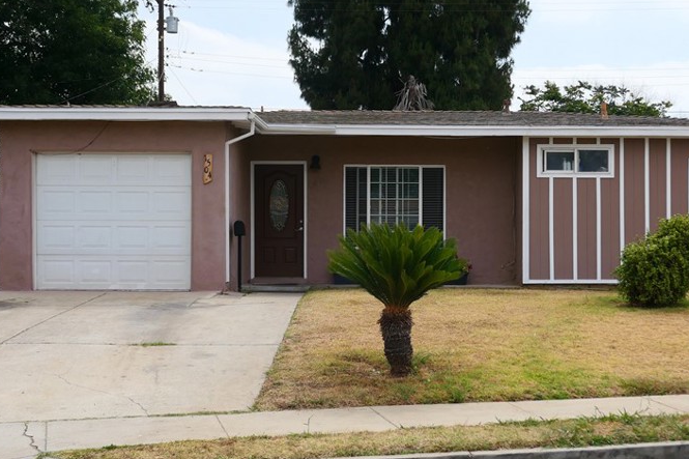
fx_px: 1091
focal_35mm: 57
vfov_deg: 23.8
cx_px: 401
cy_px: 243
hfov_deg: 35.0
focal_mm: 13.5
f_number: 3.5
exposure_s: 1/1600
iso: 125
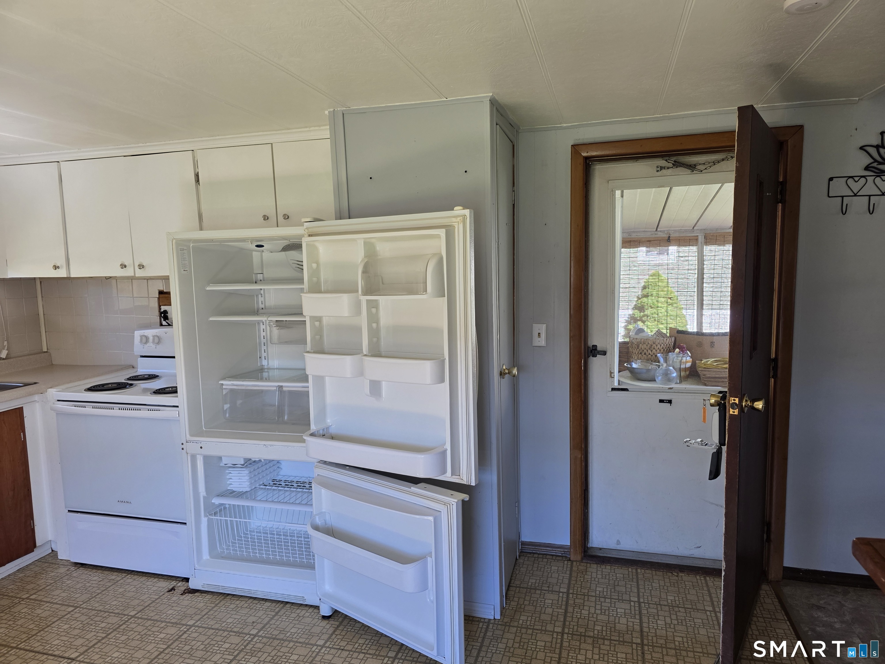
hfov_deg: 73.9
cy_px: 332
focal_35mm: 23
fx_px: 588
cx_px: 442
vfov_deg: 58.9
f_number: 1.7
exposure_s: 1/180
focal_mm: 6.3
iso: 125
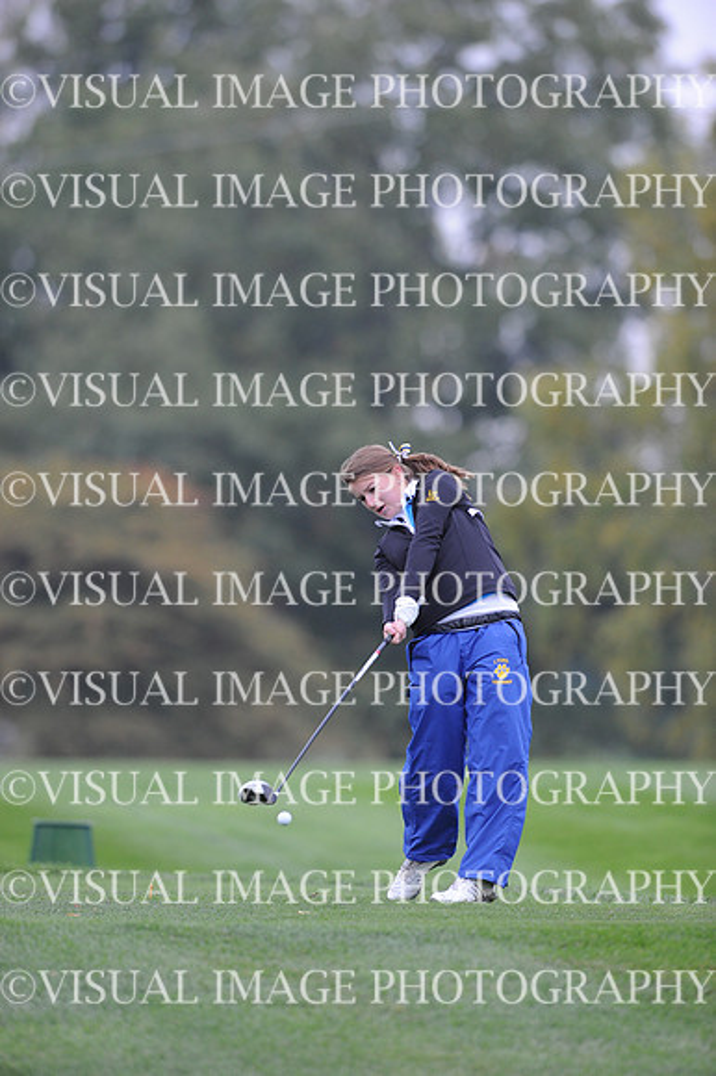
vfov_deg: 5.2
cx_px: 358
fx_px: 11947
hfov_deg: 3.4
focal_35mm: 400
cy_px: 538
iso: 1250
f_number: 4
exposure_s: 1/2000
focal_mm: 400
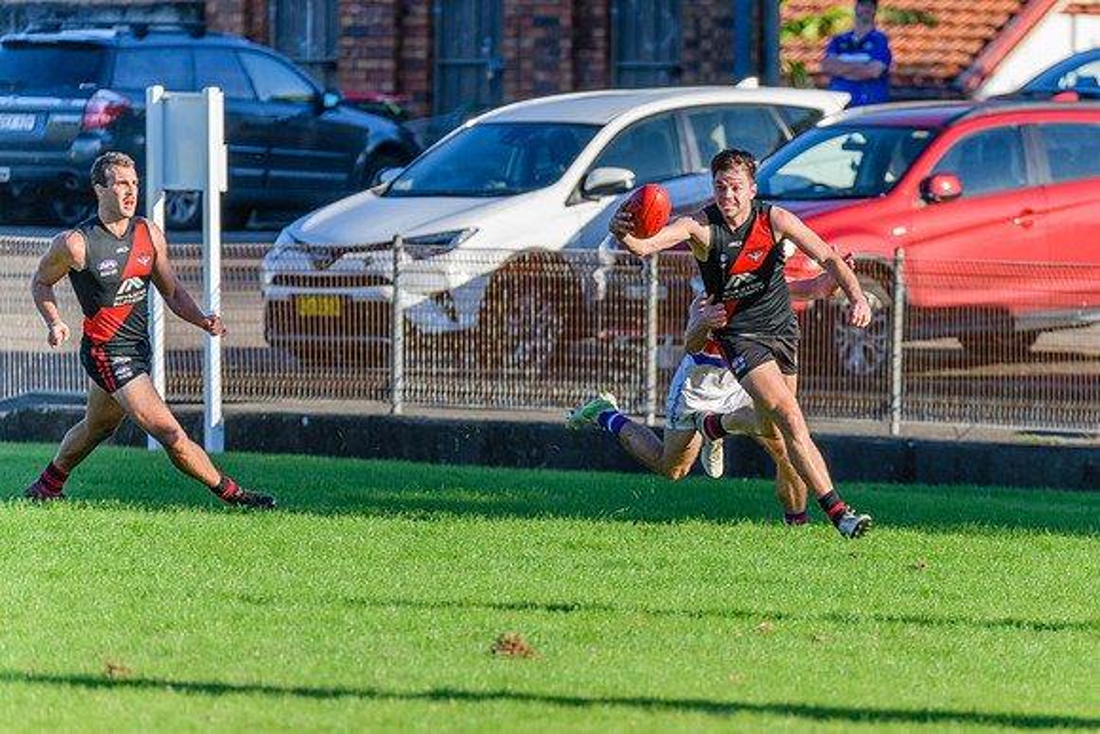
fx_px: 14968
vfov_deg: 2.8
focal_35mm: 490
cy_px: 449
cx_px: 673
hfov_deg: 4.2
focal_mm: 400
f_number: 6
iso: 1000
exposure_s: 1/2000
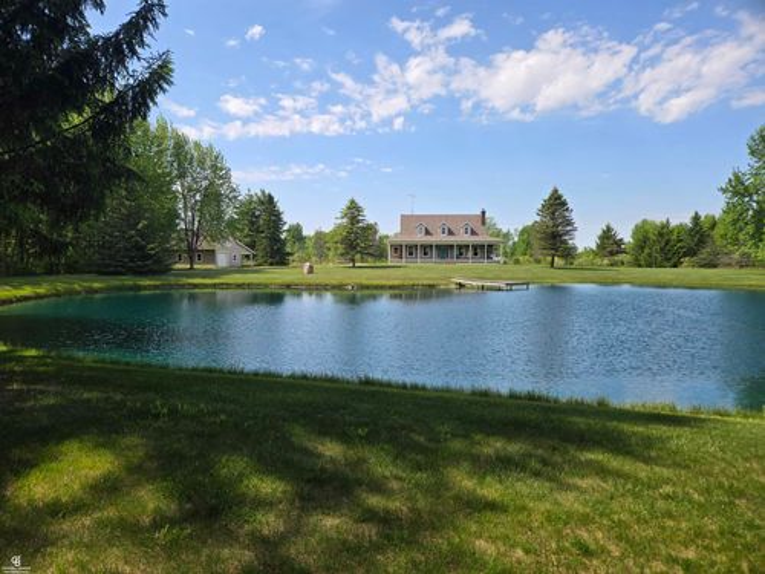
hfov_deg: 73.9
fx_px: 508
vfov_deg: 58.9
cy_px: 287
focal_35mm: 23
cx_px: 382
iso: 25
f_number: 1.8
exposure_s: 1/1290
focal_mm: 5.4
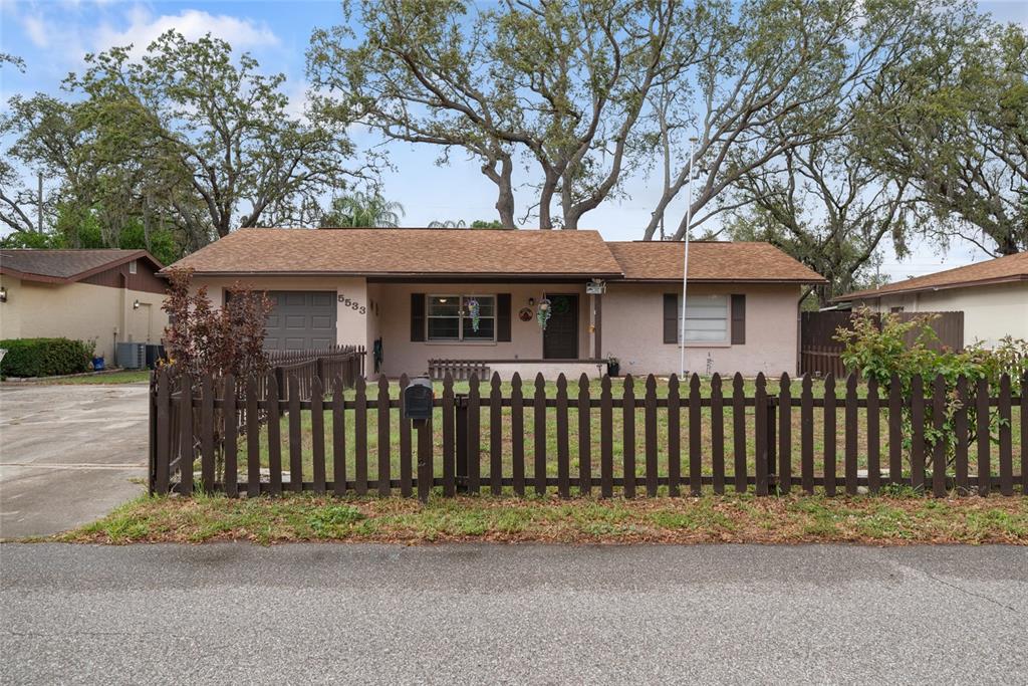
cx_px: 514
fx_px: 728
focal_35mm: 26
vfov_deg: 50.4
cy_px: 343
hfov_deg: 70.4
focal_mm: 25.5
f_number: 6.3
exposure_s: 1/400
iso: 250
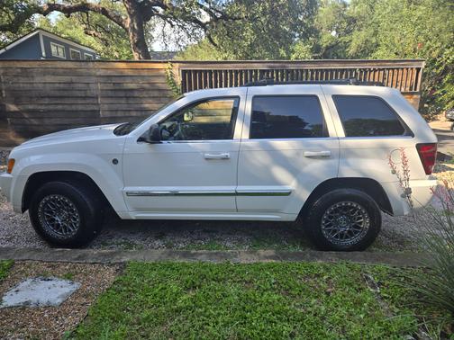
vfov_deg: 58.9
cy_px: 170
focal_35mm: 23
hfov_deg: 73.9
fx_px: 302
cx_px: 227
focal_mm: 5.4
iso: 25
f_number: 1.8
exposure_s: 1/374
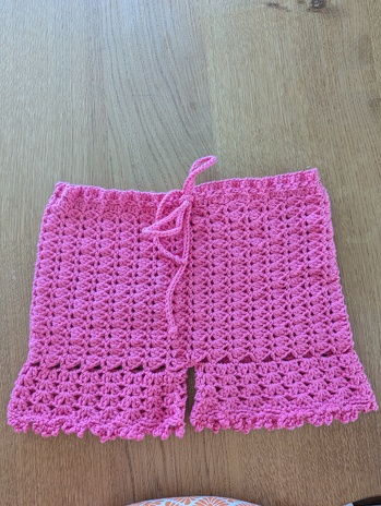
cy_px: 253
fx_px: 352
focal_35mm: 24
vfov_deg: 71.5
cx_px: 190
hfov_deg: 56.9
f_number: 1.85
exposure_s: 1/123
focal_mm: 6.81
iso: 141
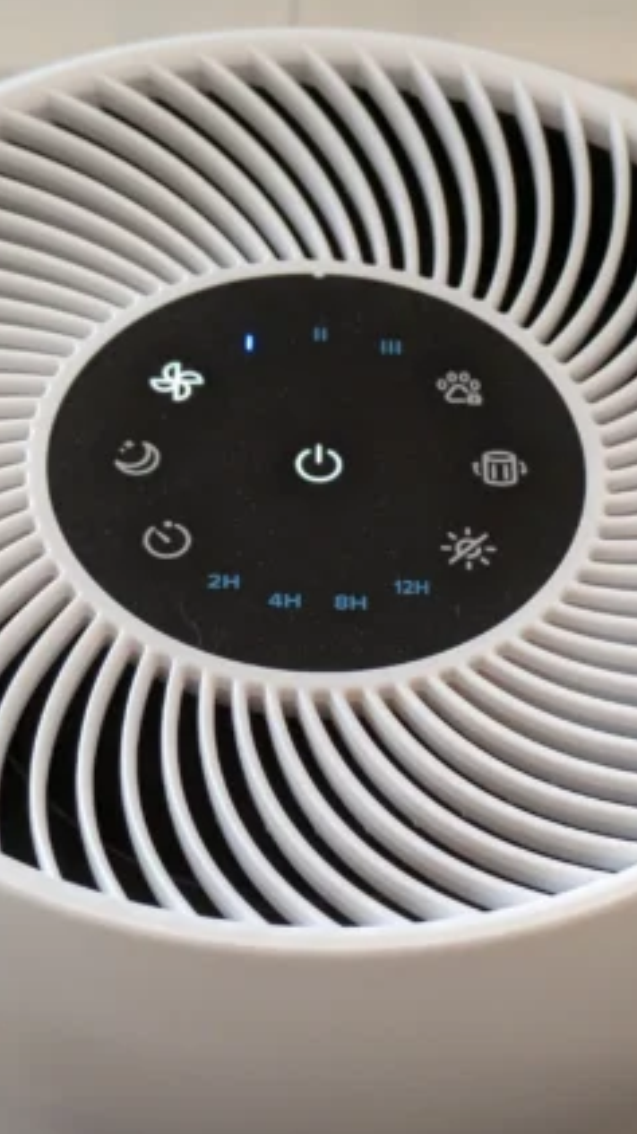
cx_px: 320
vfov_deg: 26.9
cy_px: 572
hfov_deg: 15.3
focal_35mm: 79
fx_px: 2375
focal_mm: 5.43
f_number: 1.89
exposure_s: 1/50
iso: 108
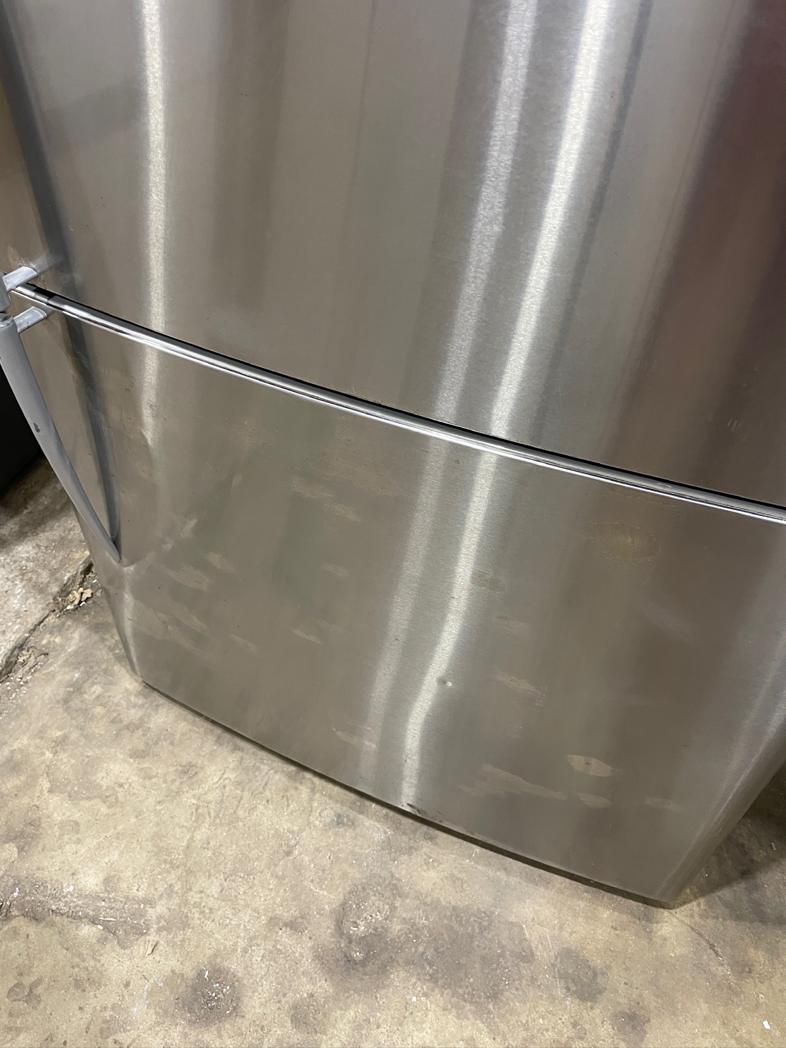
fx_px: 787
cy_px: 524
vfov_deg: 67.3
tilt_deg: -46.6
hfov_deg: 53.1
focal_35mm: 26
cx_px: 393
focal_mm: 4.2
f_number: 1.6
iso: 160
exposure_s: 1/50
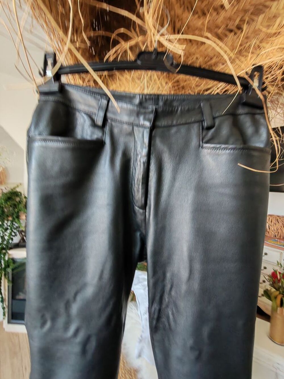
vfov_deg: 94.5
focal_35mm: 16
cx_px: 142
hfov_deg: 78.1
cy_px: 190
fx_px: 175
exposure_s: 1/33
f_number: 2.2
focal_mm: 1.96
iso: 125
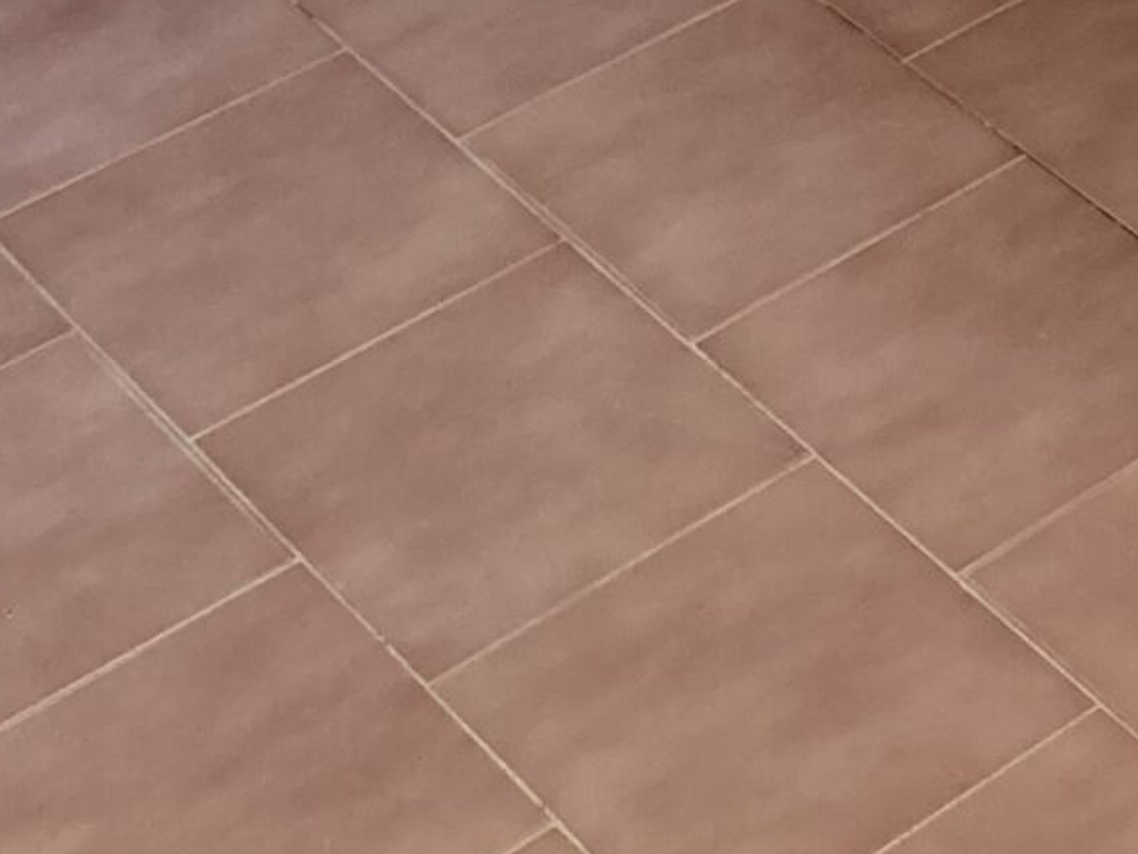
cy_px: -490
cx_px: 2396
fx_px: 4078
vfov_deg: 11.4
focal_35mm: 124
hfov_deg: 13.3
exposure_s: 1/60
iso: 160
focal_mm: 3.99
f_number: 1.8
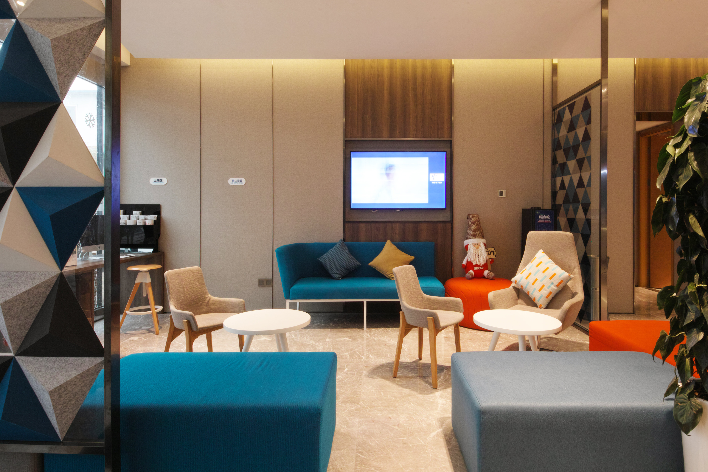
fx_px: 383
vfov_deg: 63.2
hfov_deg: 85.4
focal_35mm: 20
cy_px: 236
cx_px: 354
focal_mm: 13
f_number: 16
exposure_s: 3.2
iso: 100
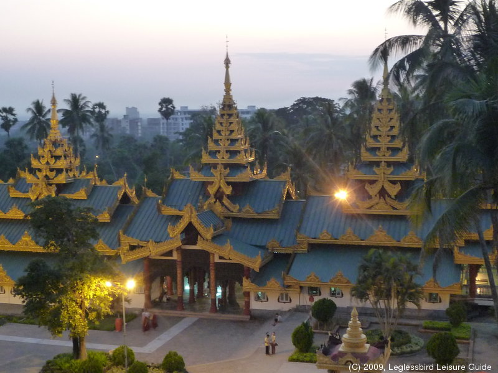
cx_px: 249
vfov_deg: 24.8
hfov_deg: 32.7
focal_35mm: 59
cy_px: 186
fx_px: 849
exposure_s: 1/6
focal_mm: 7.3
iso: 400
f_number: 4.1
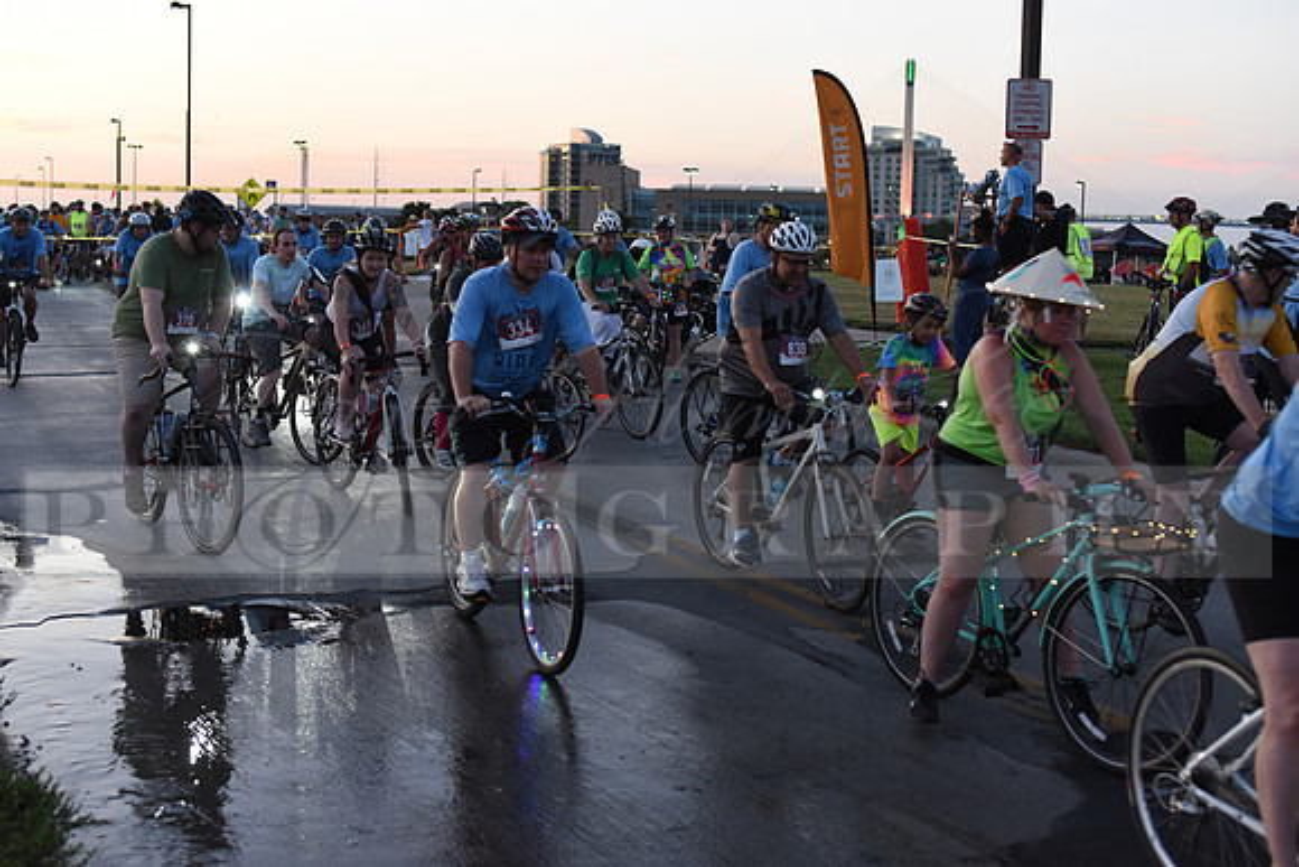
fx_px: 1805
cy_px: 434
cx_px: 650
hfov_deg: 39.6
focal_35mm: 50
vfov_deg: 27.0
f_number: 3.2
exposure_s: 1/400
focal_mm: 50
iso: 2500
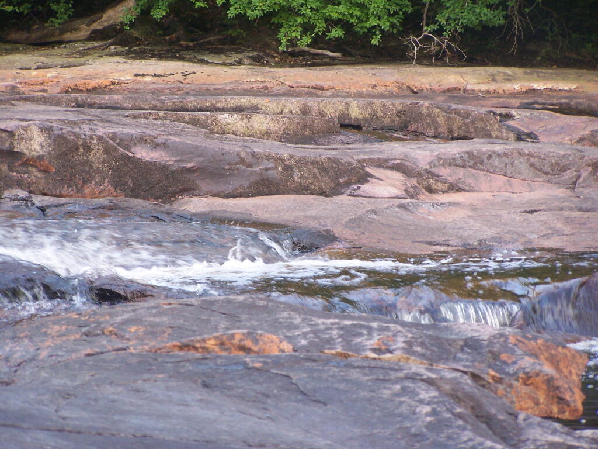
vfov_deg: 7.1
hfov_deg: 9.5
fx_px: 3611
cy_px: 224
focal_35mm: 209
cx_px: 299
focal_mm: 34.6
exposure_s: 1/60
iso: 140
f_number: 3.2
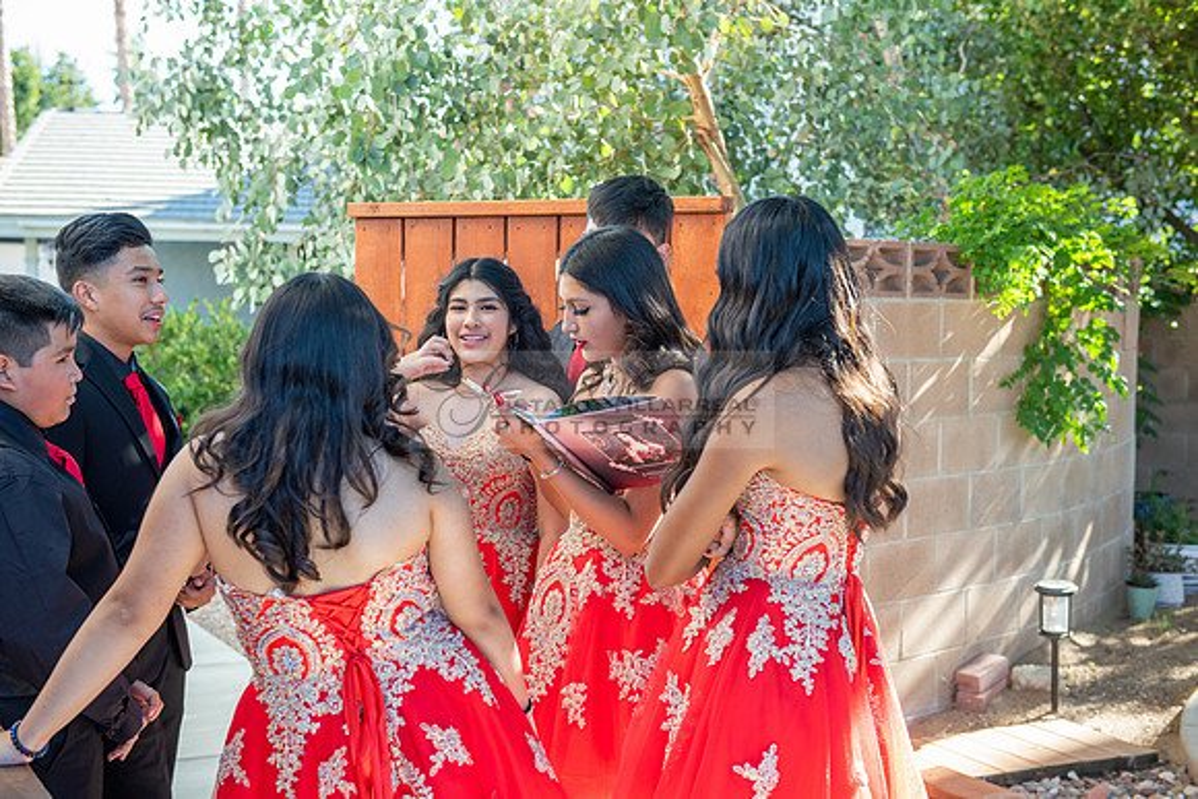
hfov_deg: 36.2
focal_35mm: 55
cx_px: 599
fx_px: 1831
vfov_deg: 24.6
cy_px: 400
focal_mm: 55
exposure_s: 1/200
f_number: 5
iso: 400
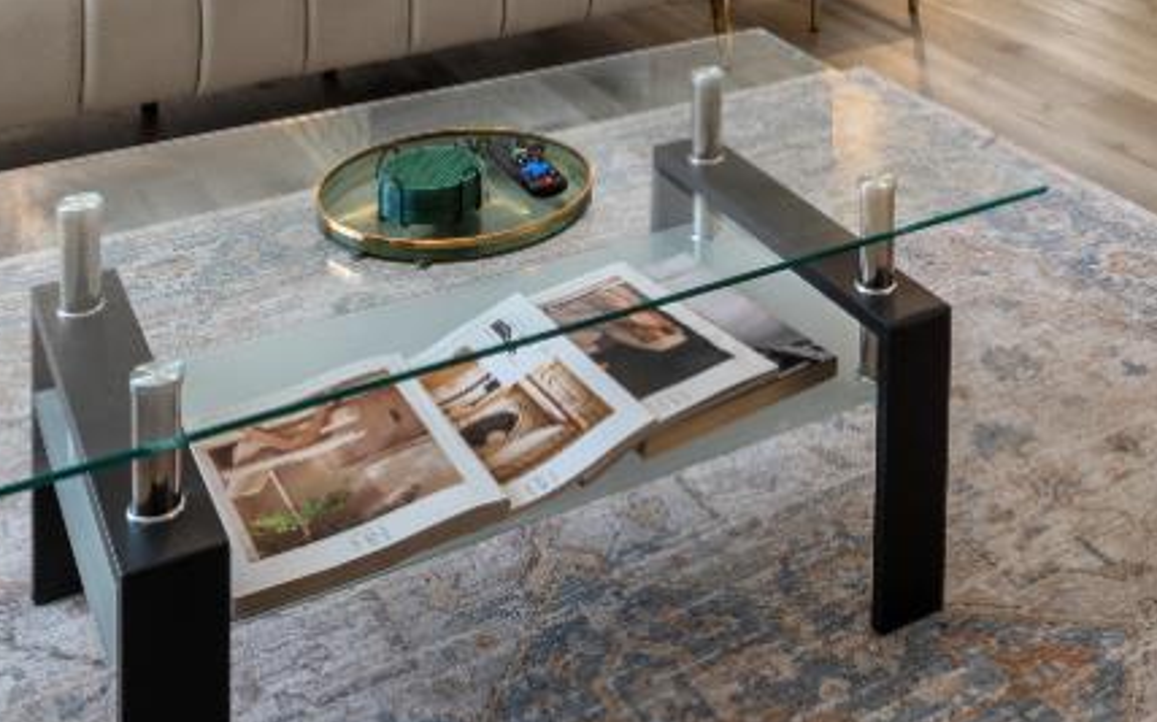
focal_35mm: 50
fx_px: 1576
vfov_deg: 21.1
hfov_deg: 39.3
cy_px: -408
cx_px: 860
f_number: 9
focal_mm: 14
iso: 250
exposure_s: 1/1.67
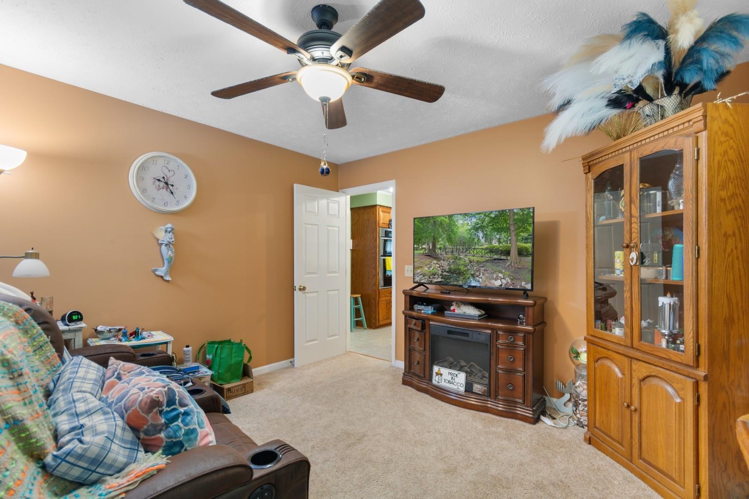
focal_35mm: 15
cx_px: 374
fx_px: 312
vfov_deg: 77.3
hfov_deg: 100.4
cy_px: 250
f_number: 4.5
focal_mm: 10
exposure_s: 1/3
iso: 100
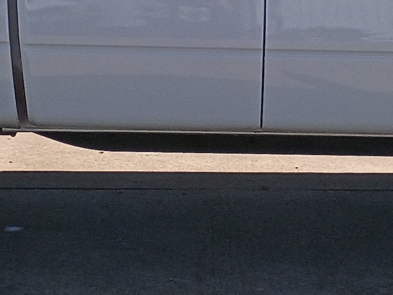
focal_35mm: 153
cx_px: 217
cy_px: -8
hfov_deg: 12.9
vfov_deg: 9.6
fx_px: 1737
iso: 108
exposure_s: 1/1634
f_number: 1.8
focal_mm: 4.27
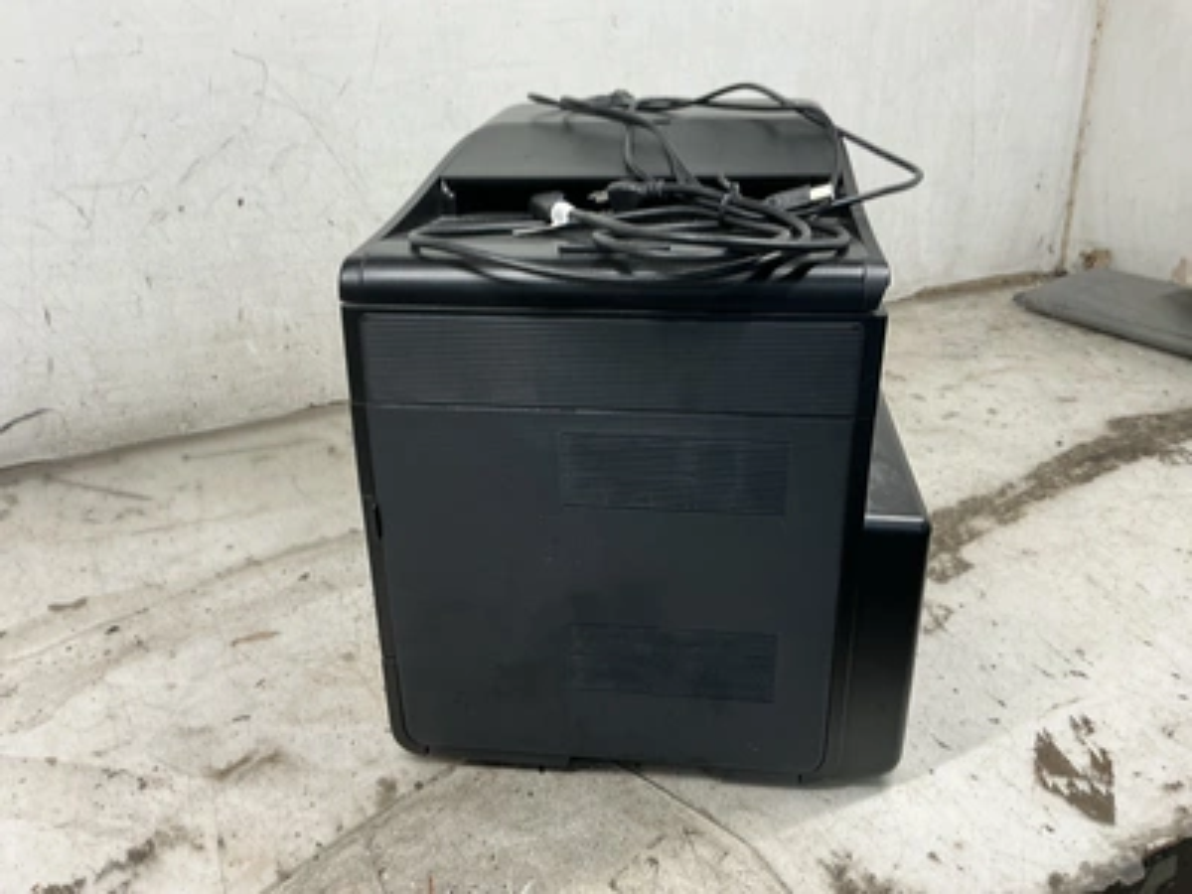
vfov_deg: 49.7
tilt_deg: -24.9
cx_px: 596
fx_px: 964
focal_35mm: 28
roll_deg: +0.6
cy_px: 447
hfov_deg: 63.4
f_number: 1.8
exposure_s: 1/60
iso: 32
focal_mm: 3
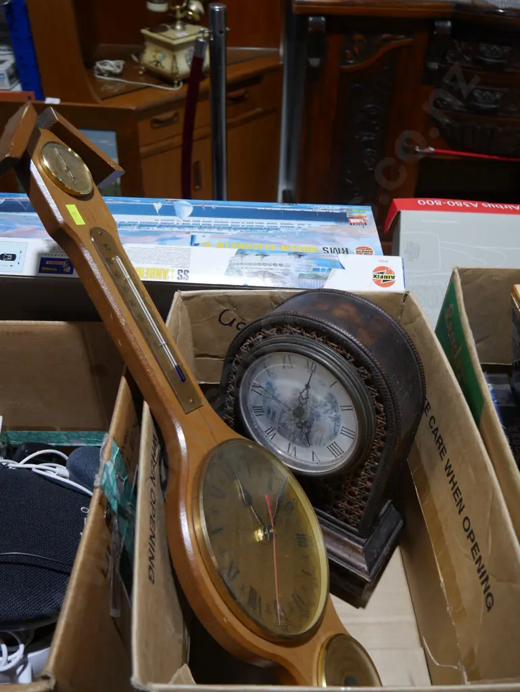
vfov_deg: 59.9
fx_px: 600
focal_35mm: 30
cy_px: 346
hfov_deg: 46.8
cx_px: 260
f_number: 3.6
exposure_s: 1/80
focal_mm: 15
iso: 200
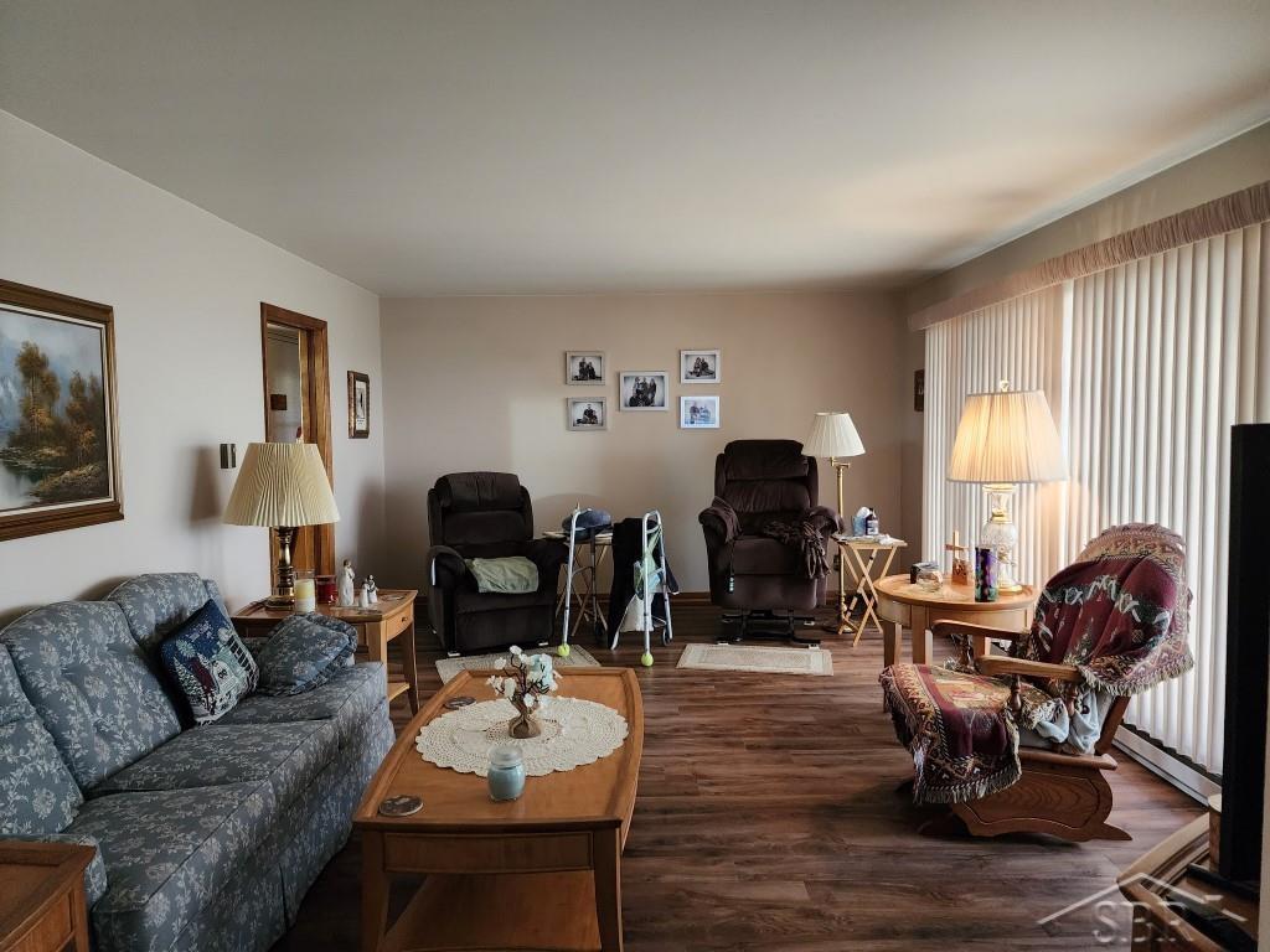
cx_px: 635
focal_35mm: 23
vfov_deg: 58.9
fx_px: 844
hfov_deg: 73.9
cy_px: 476
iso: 800
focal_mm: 6.4
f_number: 1.8
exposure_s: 1/120
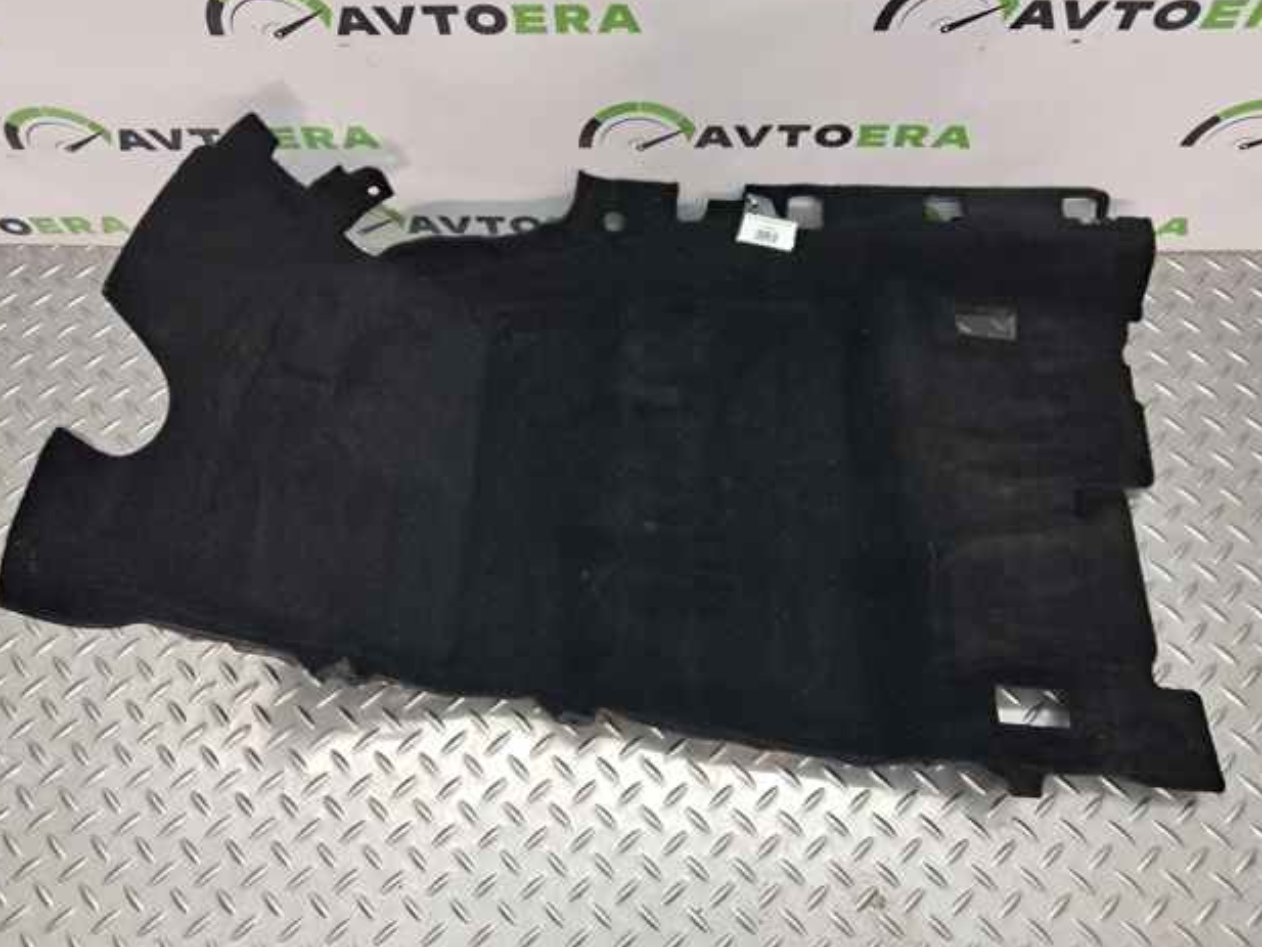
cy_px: 459
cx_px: 628
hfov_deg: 63.4
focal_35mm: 28
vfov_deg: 49.8
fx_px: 1021
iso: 100
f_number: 1.8
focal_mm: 4
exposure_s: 1/50
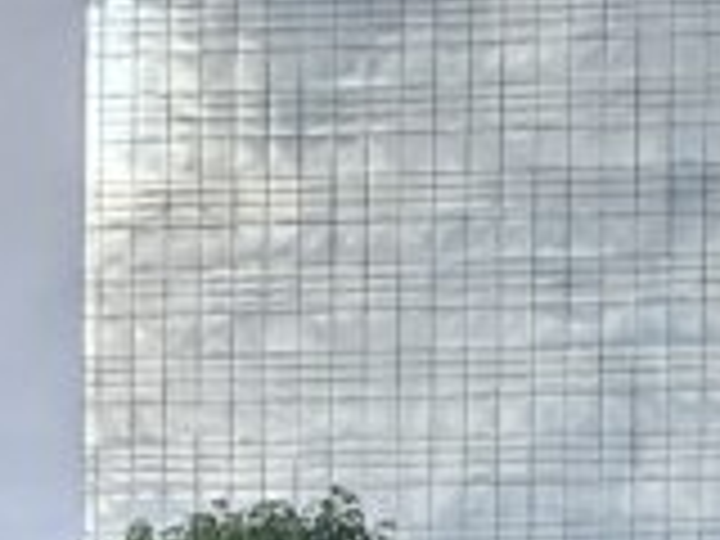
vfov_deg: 8.3
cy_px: 1719
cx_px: 22
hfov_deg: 13.3
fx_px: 3058
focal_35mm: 147
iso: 10
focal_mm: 6.3
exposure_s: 1/363
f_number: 1.7
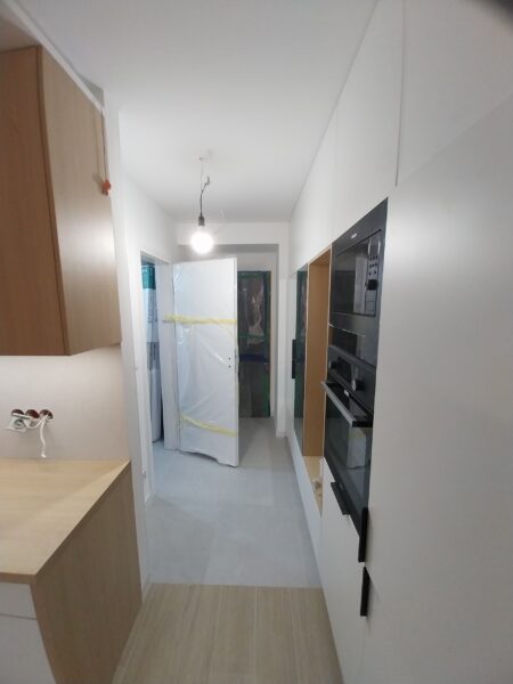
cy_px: 342
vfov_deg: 106.2
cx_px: 256
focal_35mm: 13
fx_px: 257
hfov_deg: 89.9
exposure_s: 1/50.1
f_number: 2.2
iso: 125
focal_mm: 1.13
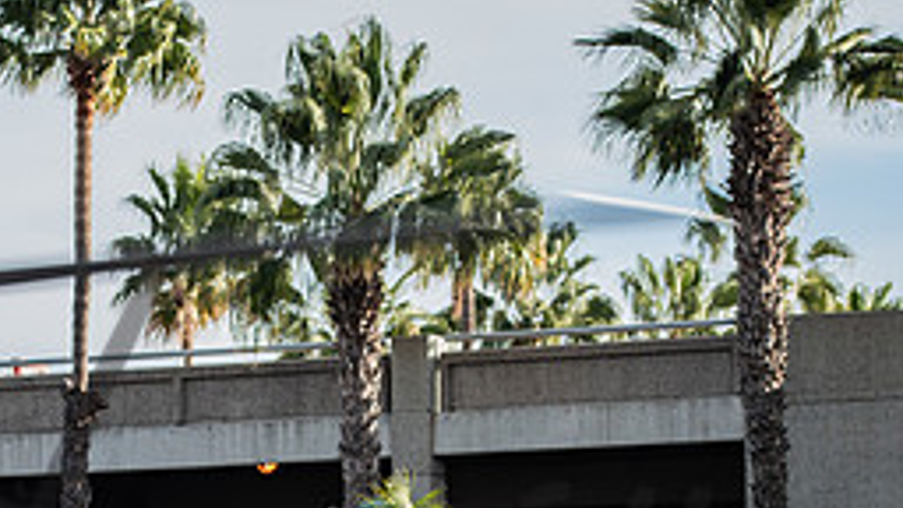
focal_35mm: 249
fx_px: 5962
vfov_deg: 4.9
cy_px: 654
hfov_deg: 8.6
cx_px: 205
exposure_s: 1/200
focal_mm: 70
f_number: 4.5
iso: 100
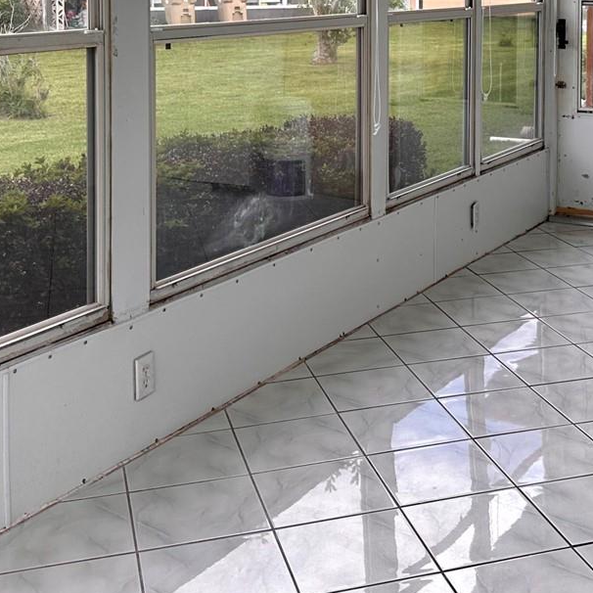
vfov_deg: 29.1
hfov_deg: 30.2
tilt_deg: -2.8
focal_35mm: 56
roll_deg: +0.2
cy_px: 35
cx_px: 415
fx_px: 1085
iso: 80
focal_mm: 6.86
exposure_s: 1/694
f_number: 1.78
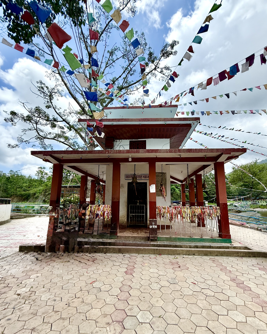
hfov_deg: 84.0
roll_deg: -1.5
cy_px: 181
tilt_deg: +9.8
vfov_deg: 96.6
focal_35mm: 15
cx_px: 135
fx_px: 148
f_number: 2.2
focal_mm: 2.22
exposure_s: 1/701
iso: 64
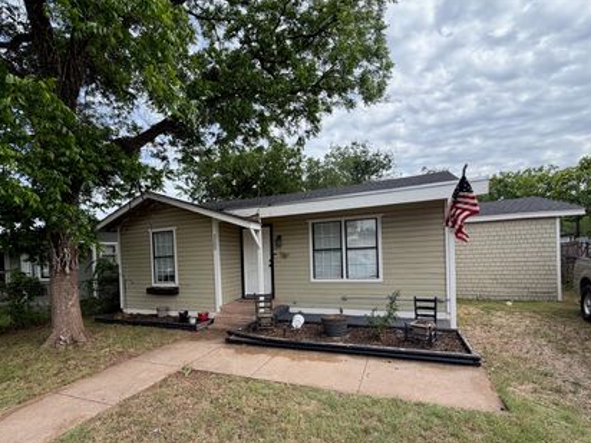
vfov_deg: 74.1
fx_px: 290
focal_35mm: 17
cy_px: 262
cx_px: 281
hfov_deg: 91.0
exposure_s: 1/664
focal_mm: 2.22
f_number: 2.2
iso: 40
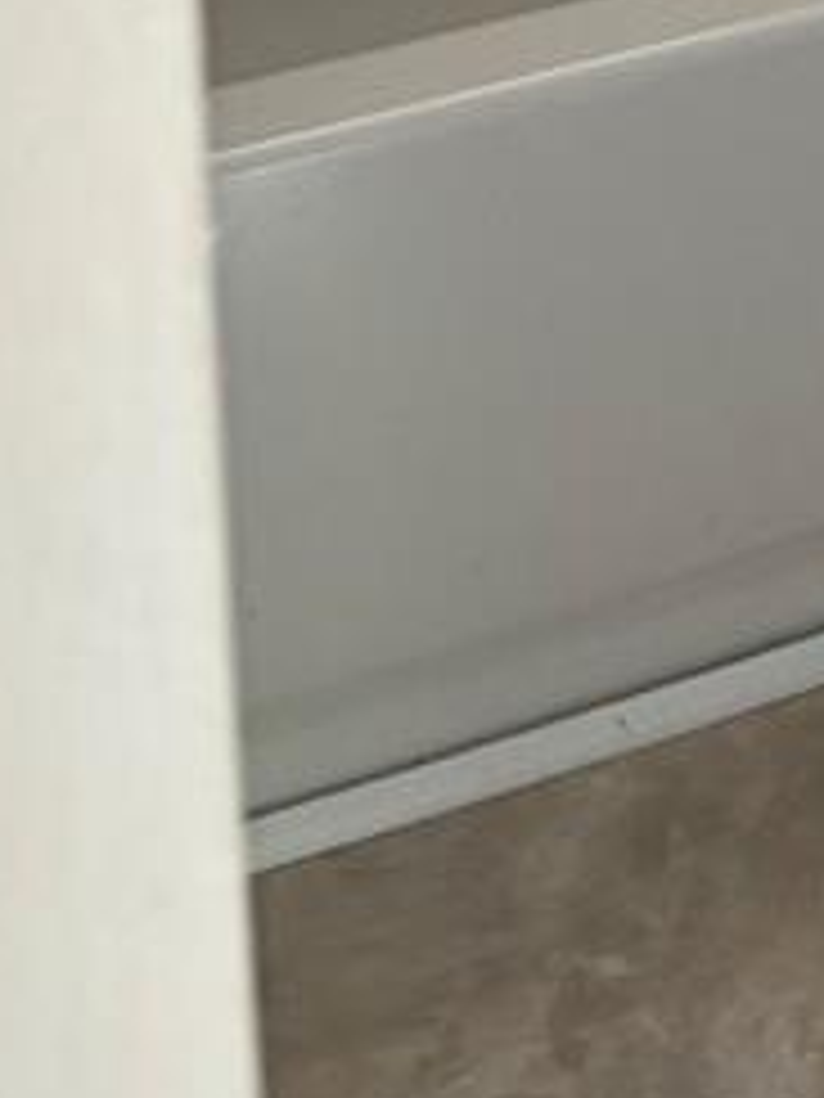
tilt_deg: -8.7
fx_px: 4063
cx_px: 1968
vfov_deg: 12.8
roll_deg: -1.2
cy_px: -1287
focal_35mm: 128
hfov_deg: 10.1
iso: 250
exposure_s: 1/60
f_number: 1.6
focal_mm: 5.96
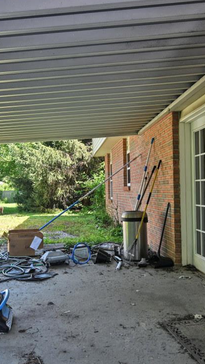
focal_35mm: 30
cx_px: 58
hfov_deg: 38.2
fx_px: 290
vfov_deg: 64.3
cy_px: 186
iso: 125
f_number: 5.6
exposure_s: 1/125
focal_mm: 14
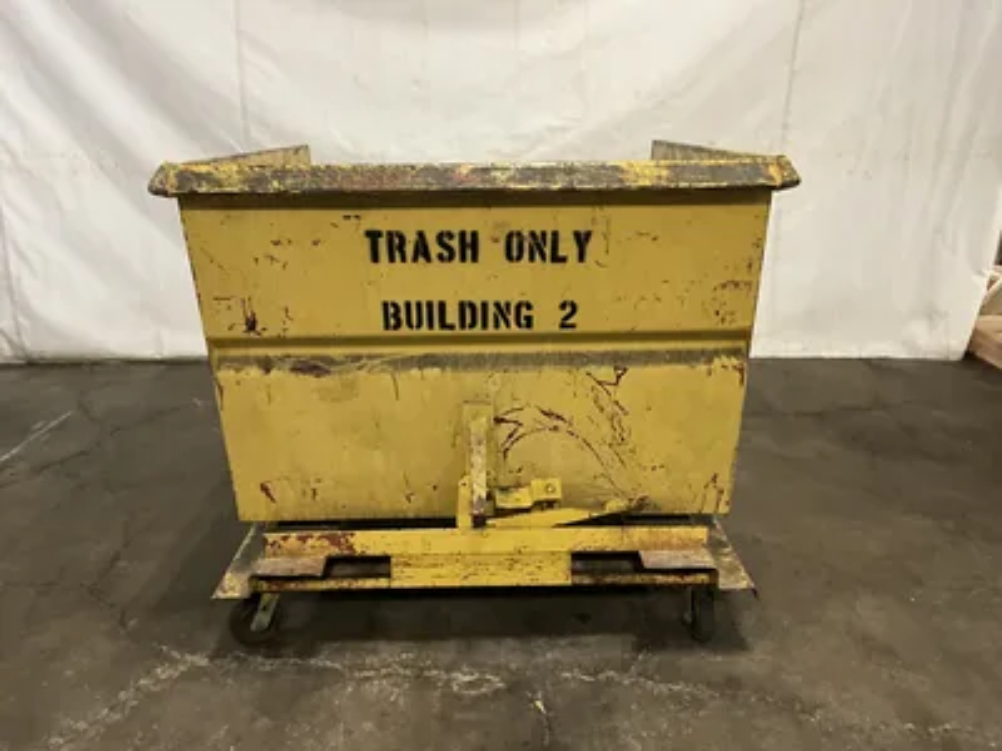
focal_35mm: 29
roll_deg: +2.5
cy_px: 376
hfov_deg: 61.7
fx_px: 839
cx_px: 501
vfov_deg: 48.2
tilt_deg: -16.8
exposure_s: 1/60
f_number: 1.8
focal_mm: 3
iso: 250
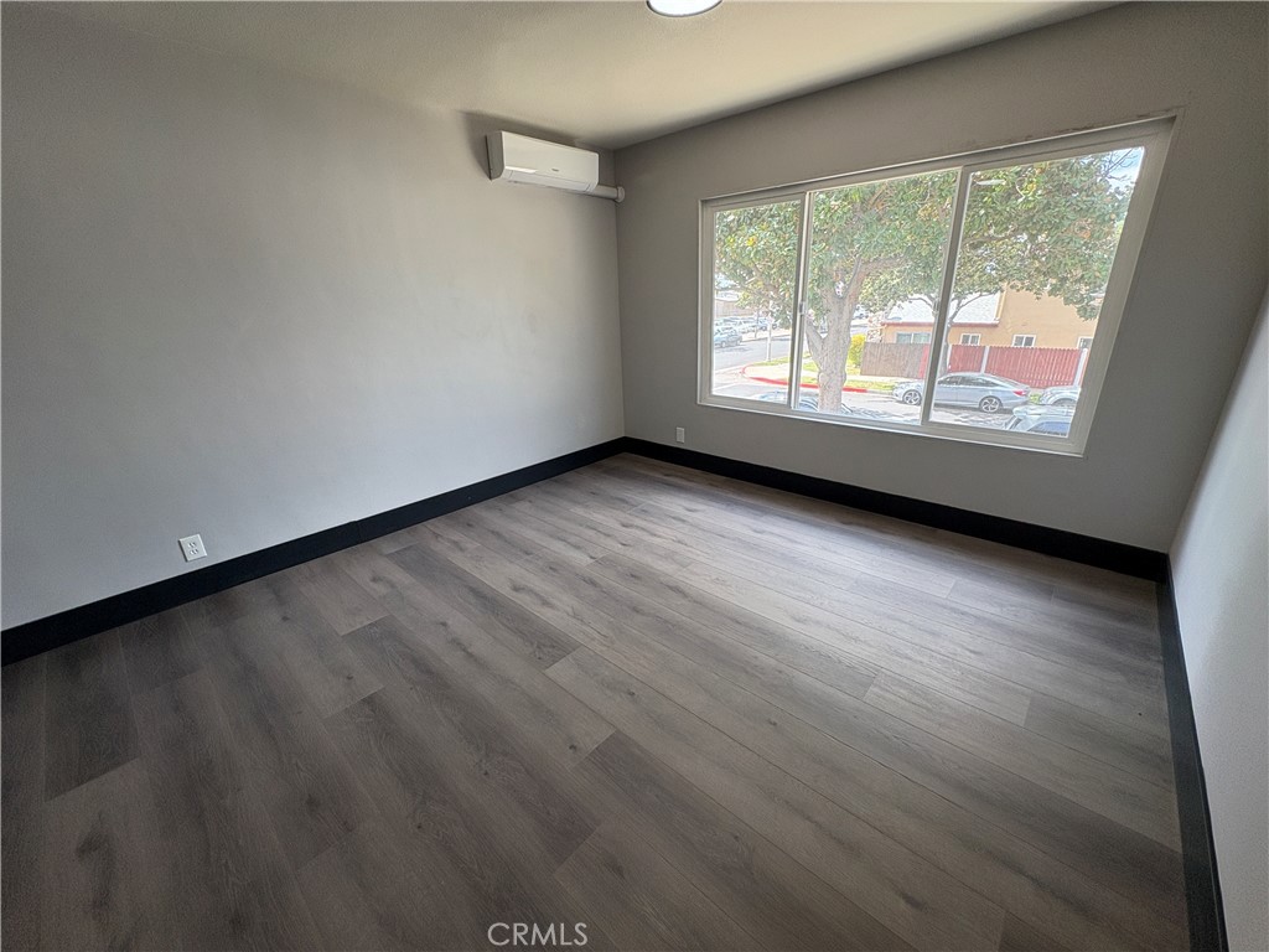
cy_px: 476
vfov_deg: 85.7
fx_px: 513
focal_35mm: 14
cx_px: 634
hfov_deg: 102.1
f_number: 2.2
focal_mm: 2.22
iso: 100
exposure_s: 1/135
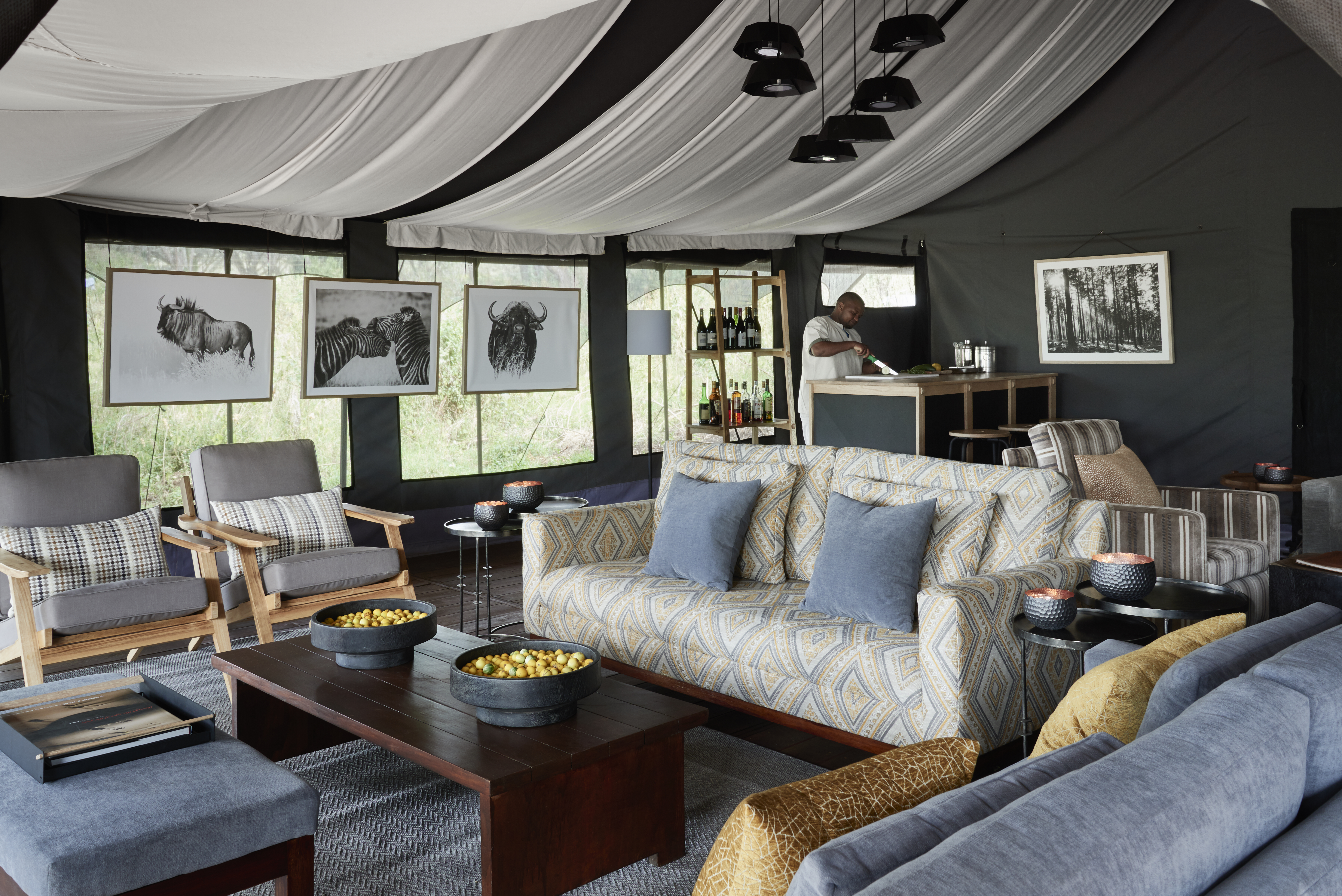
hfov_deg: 58.7
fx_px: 1193
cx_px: 671
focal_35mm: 32
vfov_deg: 41.1
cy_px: 448
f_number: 13
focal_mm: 32
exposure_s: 1
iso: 100
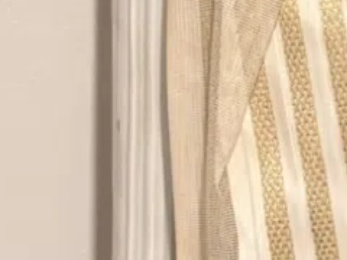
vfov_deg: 22.9
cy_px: 105
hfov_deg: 30.2
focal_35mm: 64
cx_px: 214
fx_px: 642
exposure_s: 1/33
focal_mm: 6.76
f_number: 1.78
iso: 640
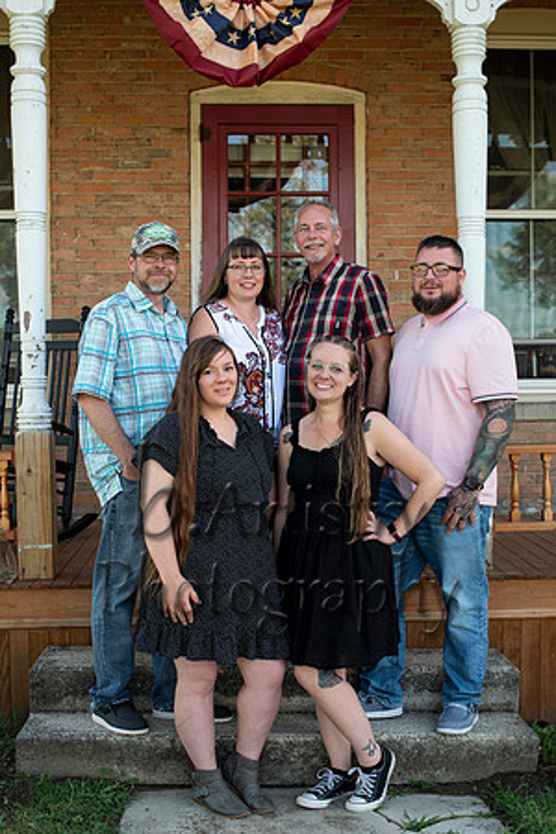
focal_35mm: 45
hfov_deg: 29.9
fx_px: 1042
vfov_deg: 43.6
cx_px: 278
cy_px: 417
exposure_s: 1/160
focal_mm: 45
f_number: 6.3
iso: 250
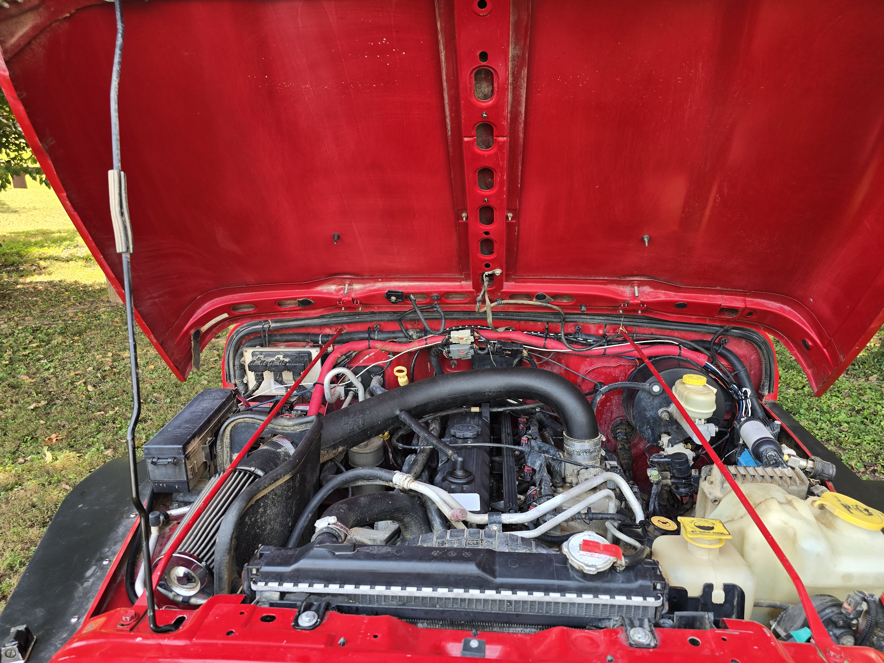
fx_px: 587
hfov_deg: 73.9
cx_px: 442
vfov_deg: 58.9
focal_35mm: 23
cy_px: 332
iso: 50
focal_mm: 6.3
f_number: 1.7
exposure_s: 1/180
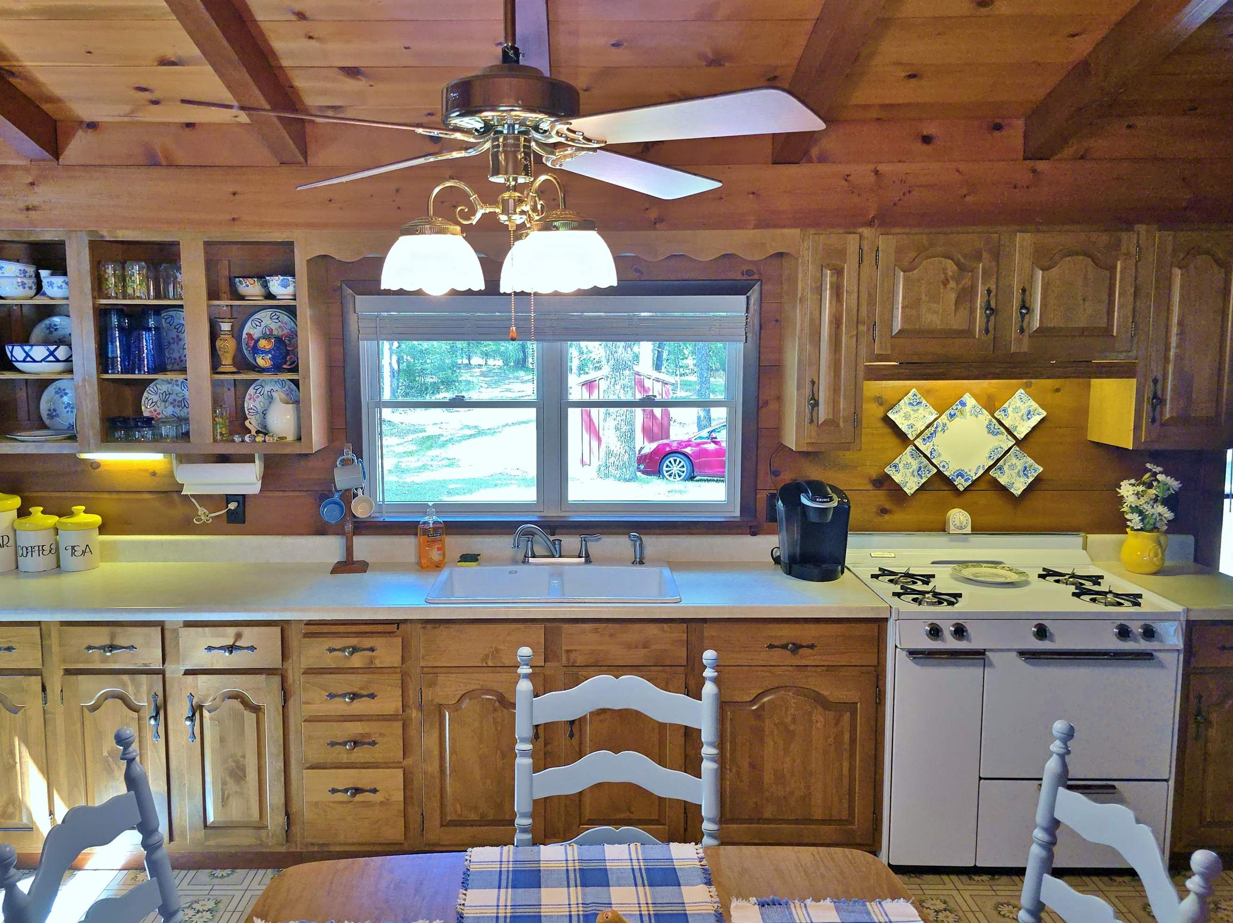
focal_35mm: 27
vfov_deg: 51.3
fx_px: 961
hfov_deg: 65.3
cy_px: 449
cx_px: 569
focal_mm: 6.3
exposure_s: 1/120
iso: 160
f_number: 1.7
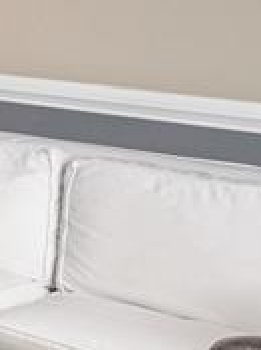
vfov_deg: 20.8
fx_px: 857
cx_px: -691
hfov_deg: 9.1
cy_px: -119
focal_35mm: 85
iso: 1250
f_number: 7.1
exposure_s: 1/2
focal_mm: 10
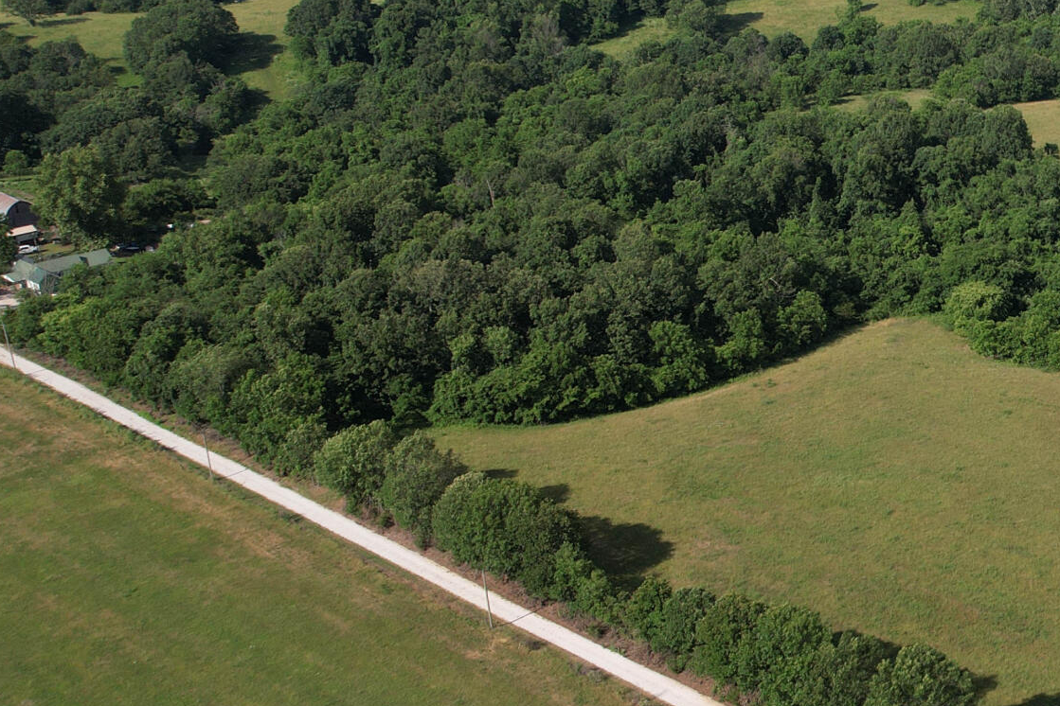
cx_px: 1166
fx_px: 1737
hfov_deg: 30.4
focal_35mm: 59
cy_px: 316
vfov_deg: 23.0
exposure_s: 1/1600
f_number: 2.8
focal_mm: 8.38
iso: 100
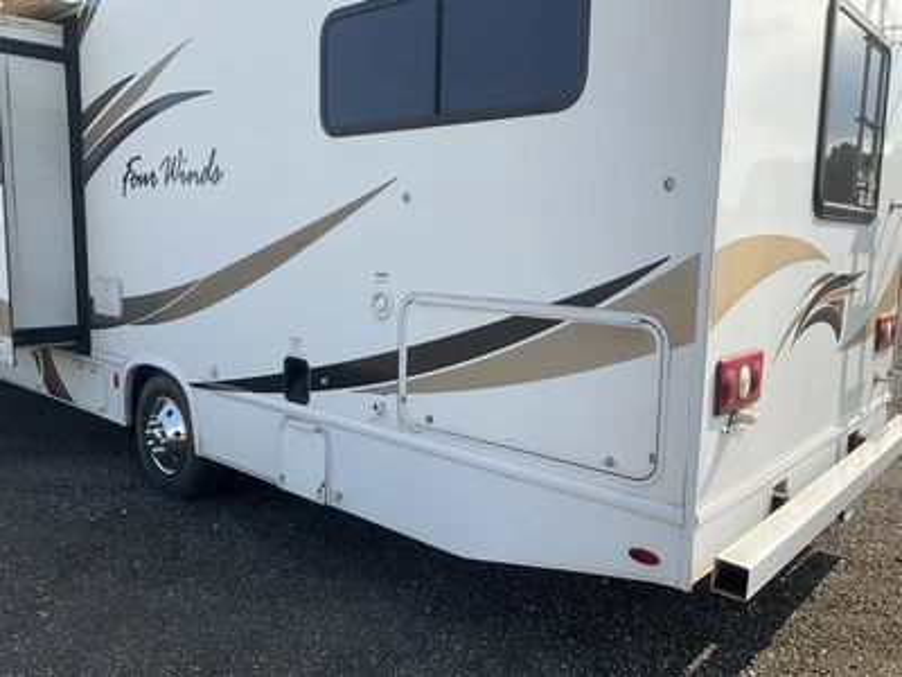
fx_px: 756
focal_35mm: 29
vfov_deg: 48.2
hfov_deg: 61.7
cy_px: 338
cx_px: 451
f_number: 1.8
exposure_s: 1/1168
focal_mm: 3
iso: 25
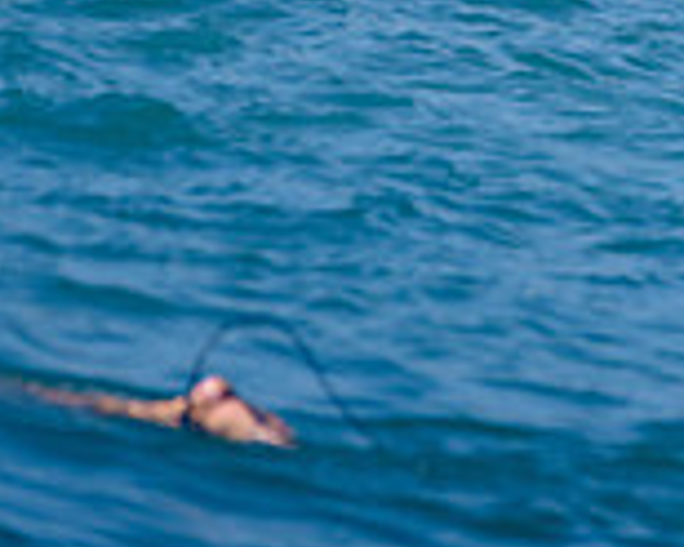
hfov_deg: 0.9
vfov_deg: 0.7
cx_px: 878
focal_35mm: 2162
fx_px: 43739
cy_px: -290
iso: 160
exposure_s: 1/2000
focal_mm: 500
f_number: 5.6
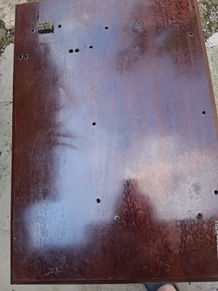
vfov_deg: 67.3
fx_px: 218
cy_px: 146
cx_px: 109
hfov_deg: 53.1
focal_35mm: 26
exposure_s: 1/100
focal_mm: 3.98
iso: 32
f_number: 1.8
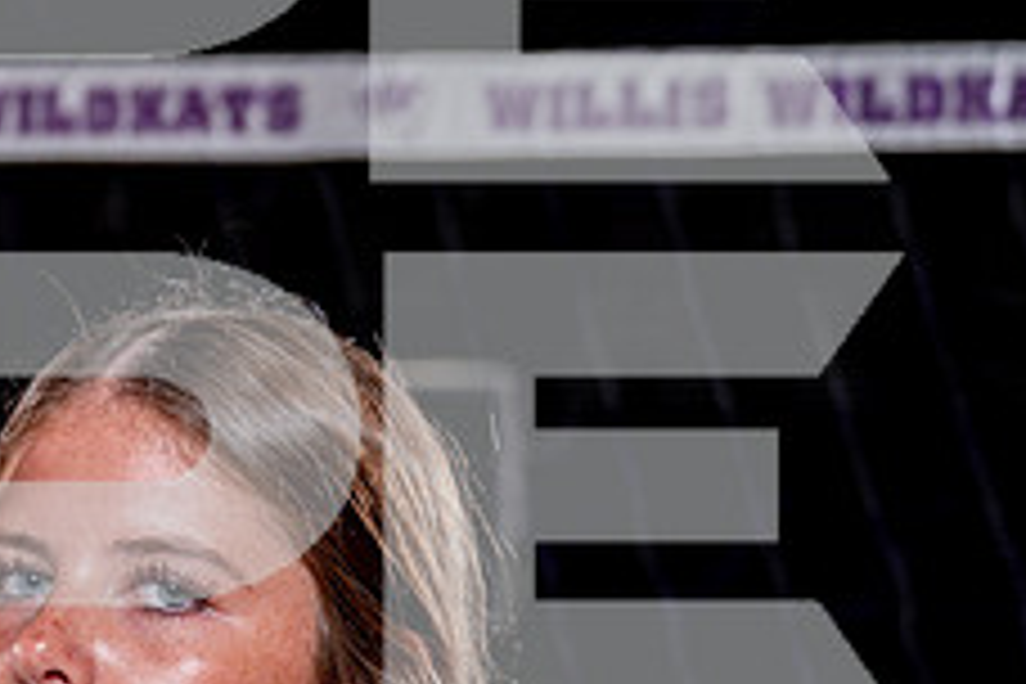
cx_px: -243
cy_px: 493
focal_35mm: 147
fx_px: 4189
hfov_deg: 13.5
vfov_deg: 9.3
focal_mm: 53
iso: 100
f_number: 4
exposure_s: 1/250
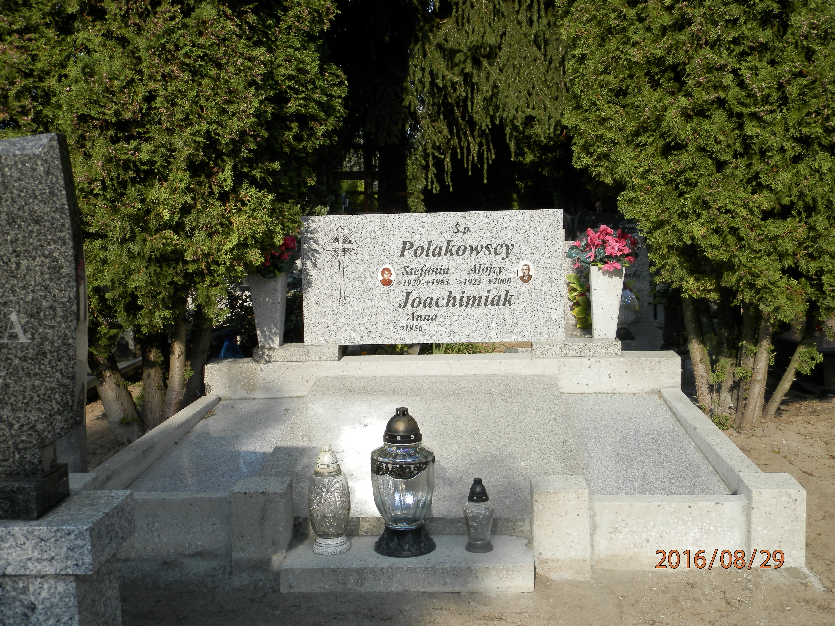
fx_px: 965
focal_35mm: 40
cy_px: 313
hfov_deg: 46.8
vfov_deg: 36.0
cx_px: 418
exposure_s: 1/1000
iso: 80
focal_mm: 7.2
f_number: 3.5
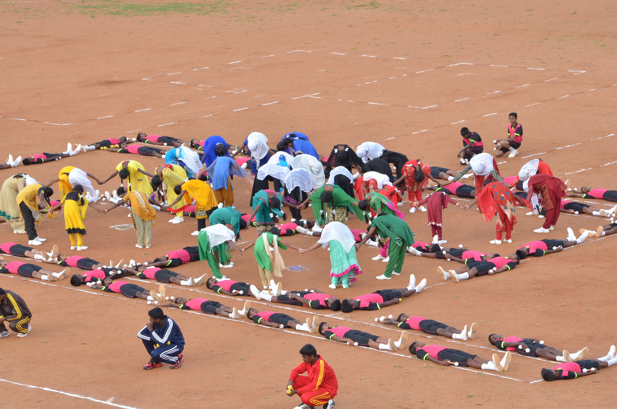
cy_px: 204
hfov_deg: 14.9
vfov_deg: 9.9
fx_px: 2360
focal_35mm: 138
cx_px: 308
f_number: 11
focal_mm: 92
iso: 400
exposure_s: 1/100
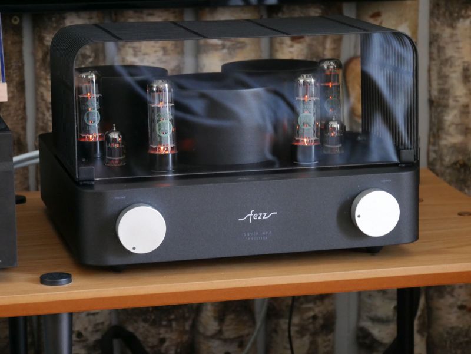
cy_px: 177
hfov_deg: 17.9
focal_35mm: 110
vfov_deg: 13.5
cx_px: 236
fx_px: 1498
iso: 3200
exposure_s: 1/8
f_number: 5.1
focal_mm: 55
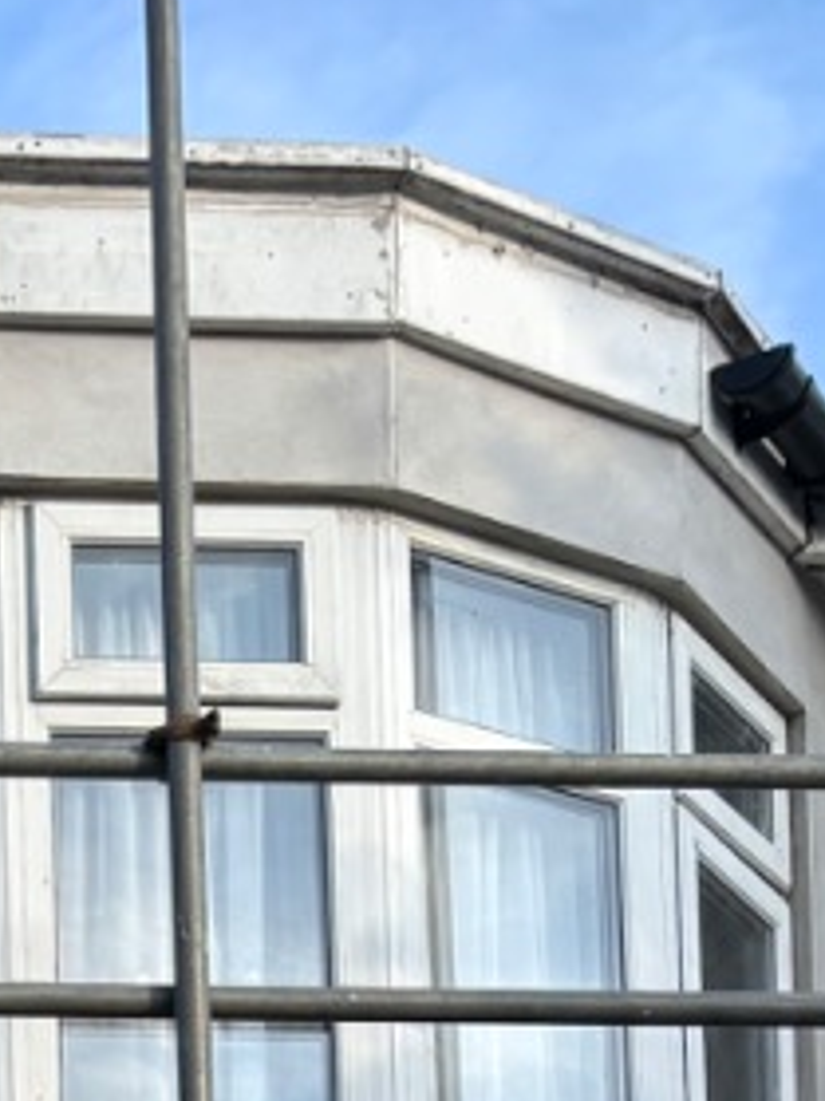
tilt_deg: +4.0
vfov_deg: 14.6
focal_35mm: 112
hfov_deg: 12.6
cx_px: -407
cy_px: 2178
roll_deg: +0.6
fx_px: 3562
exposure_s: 1/758
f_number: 1.6
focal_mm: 5.96
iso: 50
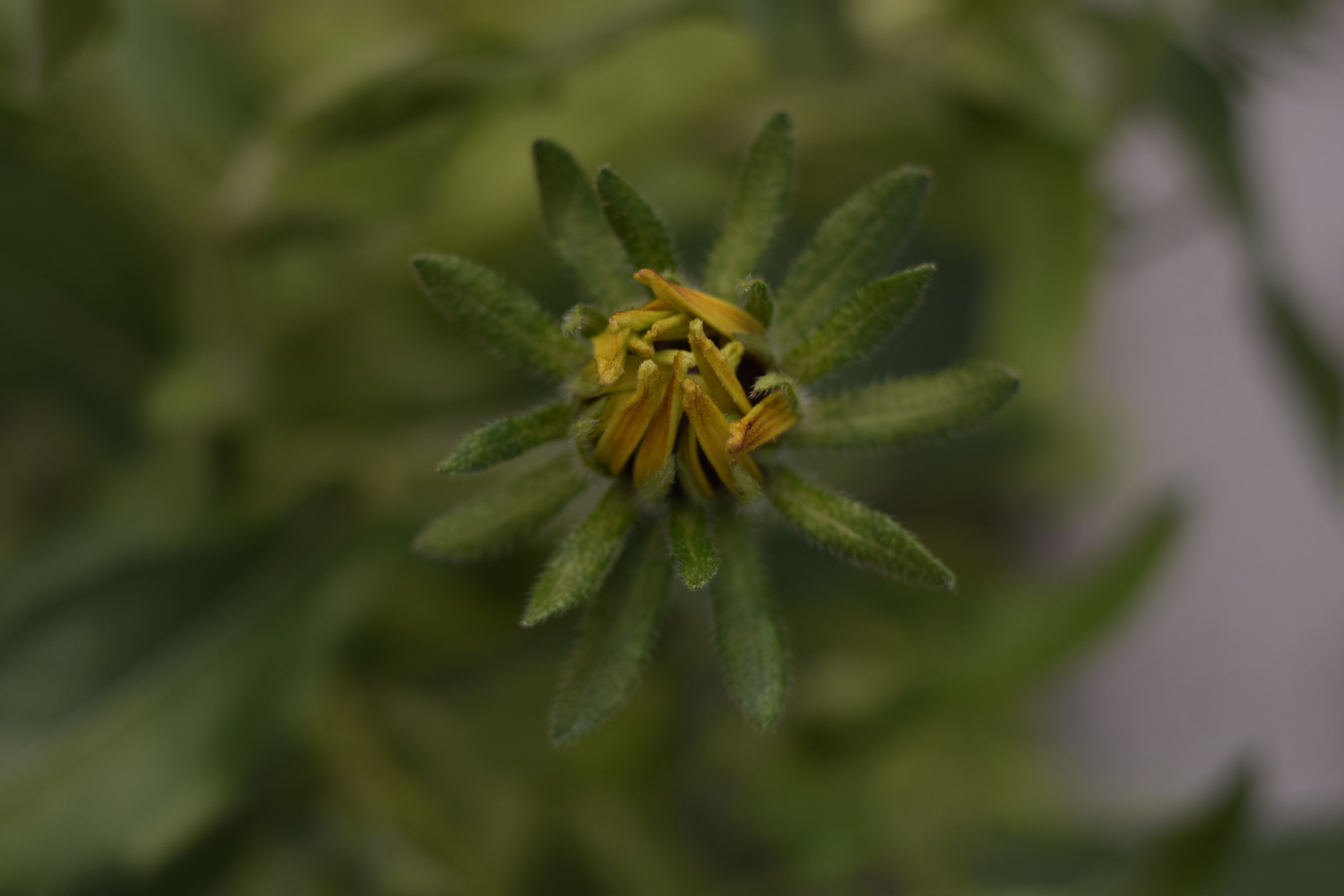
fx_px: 2800
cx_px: 672
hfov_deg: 27.0
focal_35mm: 75
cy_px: 448
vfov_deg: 18.2
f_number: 2.5
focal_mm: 50
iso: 100
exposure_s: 1/640
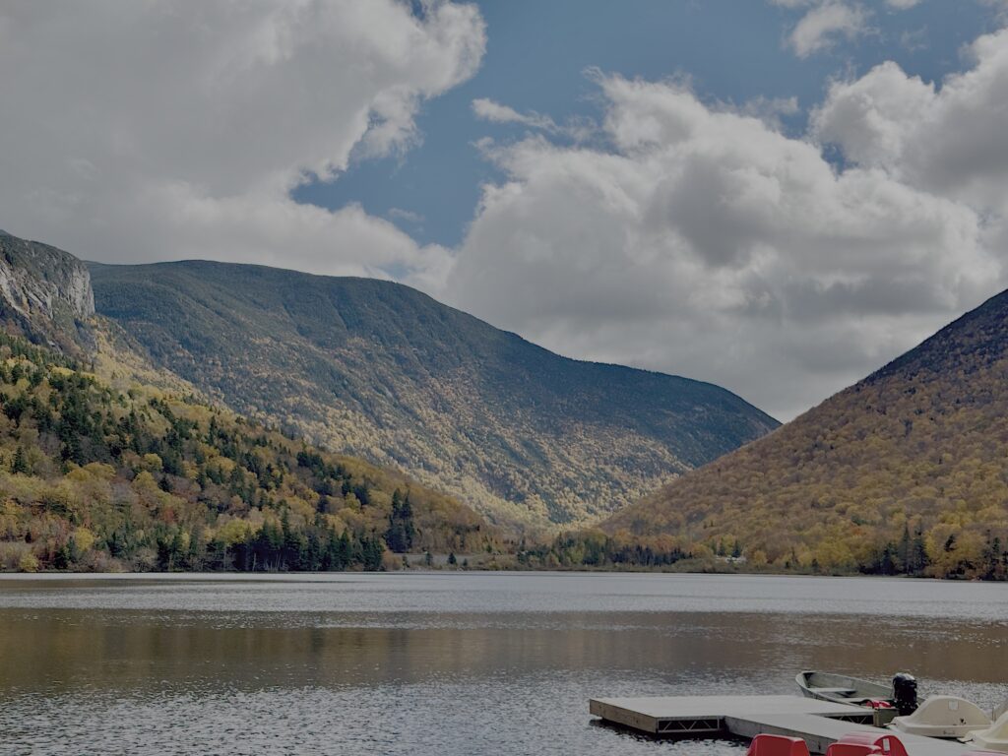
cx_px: 504
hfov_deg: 39.7
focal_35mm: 48
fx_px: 1398
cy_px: 378
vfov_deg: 30.3
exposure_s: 1/9009
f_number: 1.78
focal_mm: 6.76
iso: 64
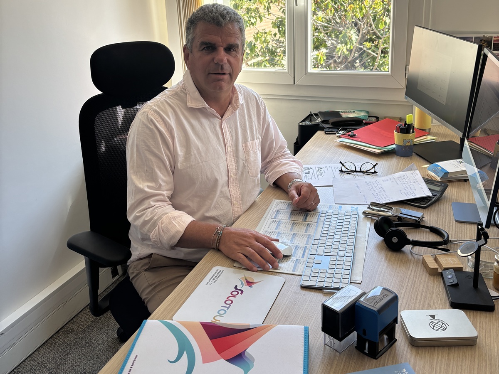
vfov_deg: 53.1
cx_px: 250
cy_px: 187
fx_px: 375
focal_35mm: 26
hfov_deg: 67.3
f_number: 1.6
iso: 40
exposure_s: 1/212
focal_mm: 5.96
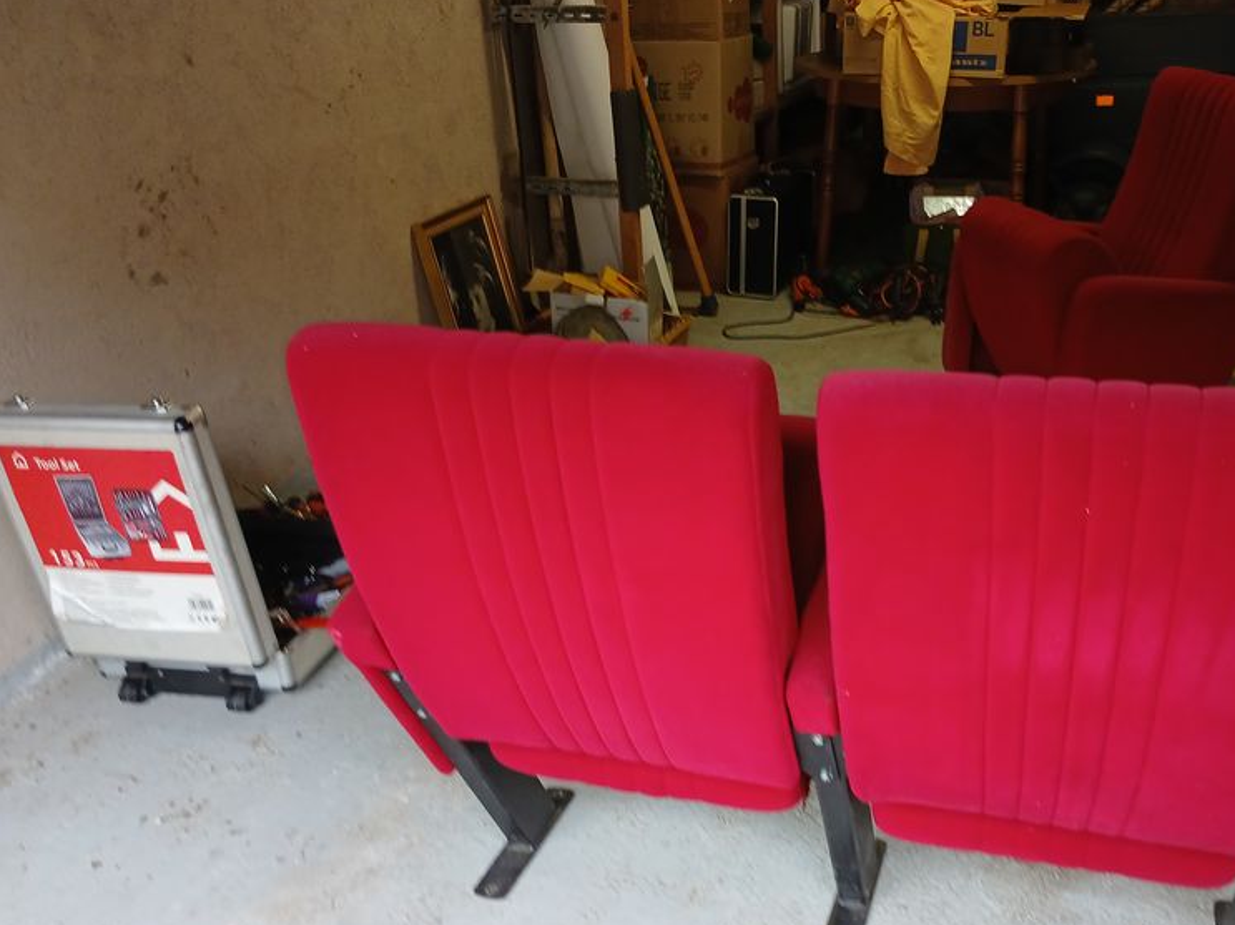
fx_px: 1248
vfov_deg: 40.4
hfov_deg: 52.2
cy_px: 586
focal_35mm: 35
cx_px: 750
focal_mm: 3.98
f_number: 1.8
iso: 125
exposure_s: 1/50
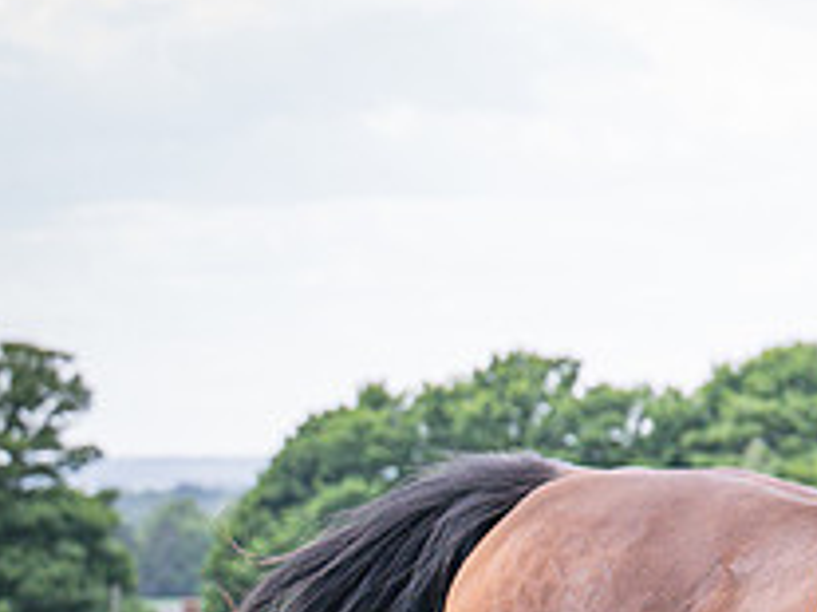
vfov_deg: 4.9
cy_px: 699
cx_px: 1132
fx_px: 7124
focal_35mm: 302
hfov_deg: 6.5
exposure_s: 1/1250
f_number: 4
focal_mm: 70
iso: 400
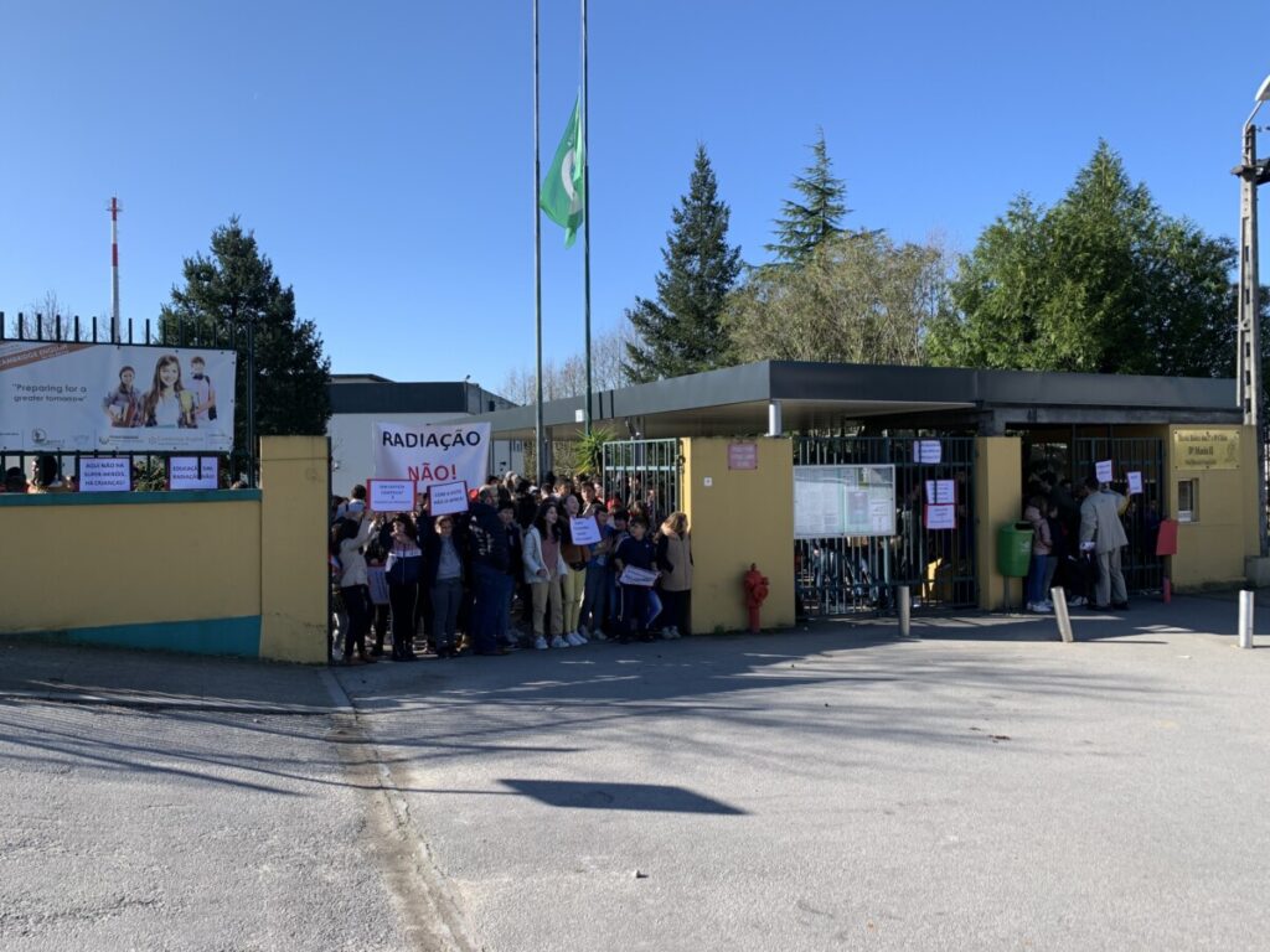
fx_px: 954
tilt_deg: +0.0
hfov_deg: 67.3
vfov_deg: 53.1
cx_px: 635
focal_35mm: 26
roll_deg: +0.3
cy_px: 476
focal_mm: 4.25
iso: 25
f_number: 1.8
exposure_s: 1/1368
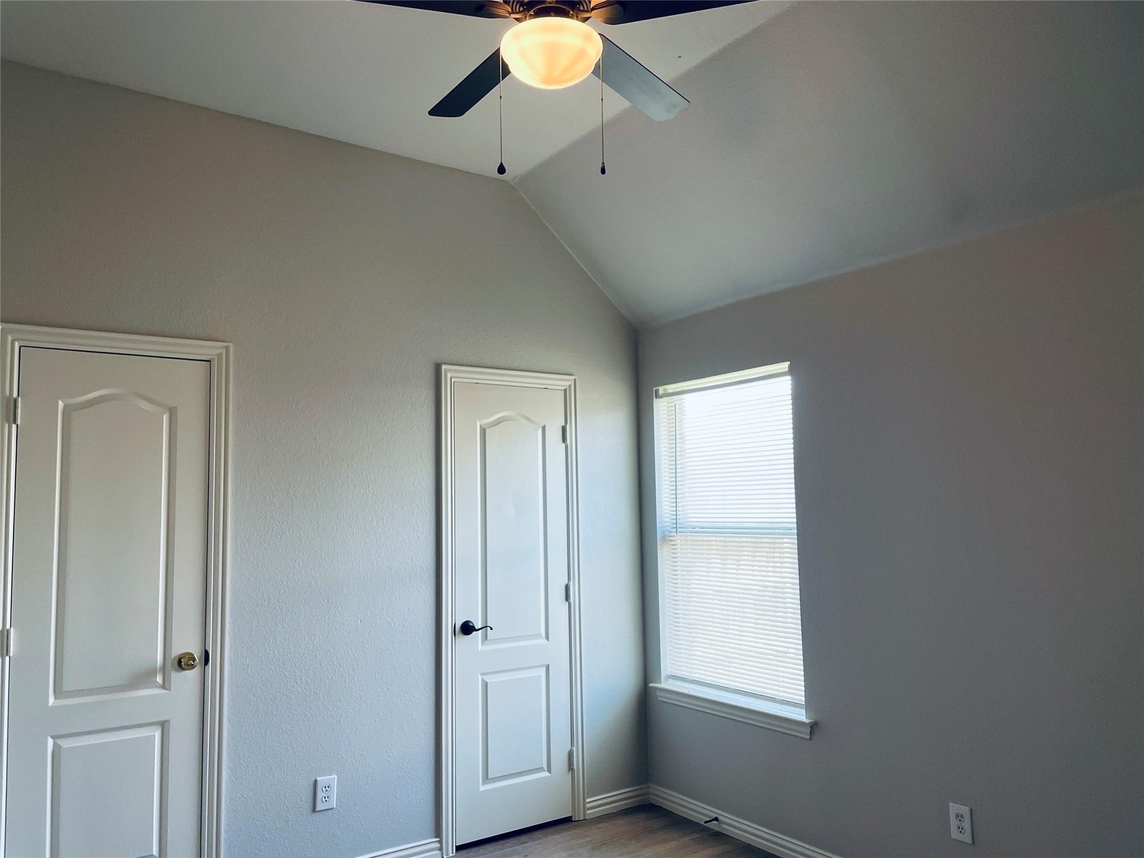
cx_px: 572
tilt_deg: +6.1
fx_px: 859
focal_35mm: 26
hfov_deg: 67.3
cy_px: 429
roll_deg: +1.6
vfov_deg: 53.1
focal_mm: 4.2
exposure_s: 1/120
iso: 125
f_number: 1.6
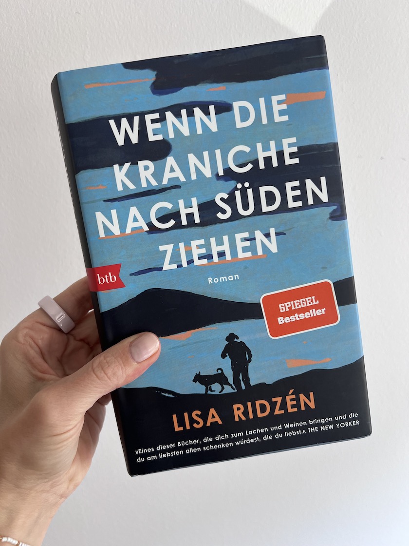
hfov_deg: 53.1
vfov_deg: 67.3
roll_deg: -2.4
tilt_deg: -16.9
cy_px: 273
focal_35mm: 26
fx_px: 410
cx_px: 204
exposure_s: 1/117
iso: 125
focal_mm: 5.7
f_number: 1.5
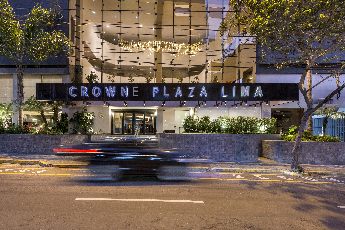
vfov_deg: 67.4
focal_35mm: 18
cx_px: 172
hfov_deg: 90.0
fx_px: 173
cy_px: 115
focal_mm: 18
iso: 400
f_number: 7.1
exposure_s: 1/2
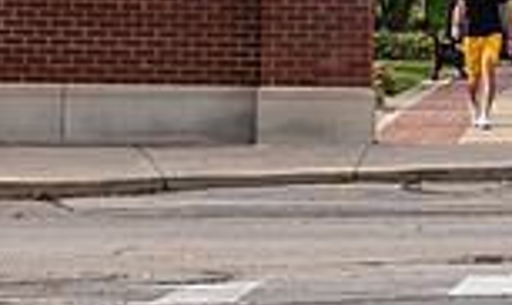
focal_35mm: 392
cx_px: 742
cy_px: -107
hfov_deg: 5.4
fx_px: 5397
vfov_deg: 3.2
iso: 400
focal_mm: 98
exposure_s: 1/400
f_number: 8
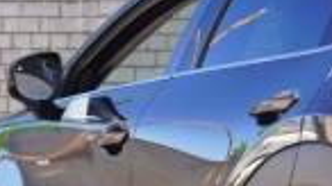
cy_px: 163
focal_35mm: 290
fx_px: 2552
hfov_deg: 7.4
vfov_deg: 4.2
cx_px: 446
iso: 125
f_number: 5.6
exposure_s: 1/80
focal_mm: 42
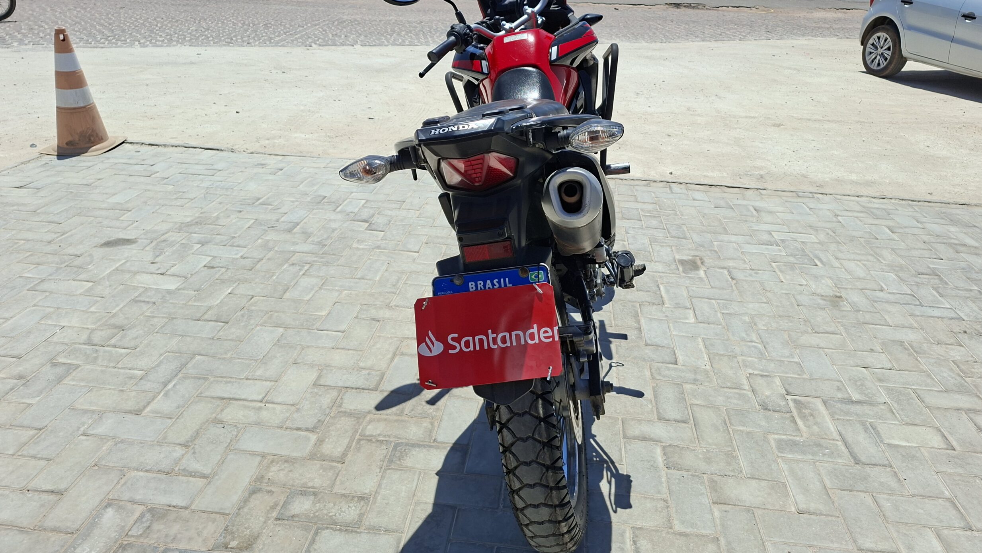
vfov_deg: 43.9
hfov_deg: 71.9
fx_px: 677
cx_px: 497
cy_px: 198
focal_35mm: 26
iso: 50
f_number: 1.8
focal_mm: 5.54
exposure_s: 1/3195
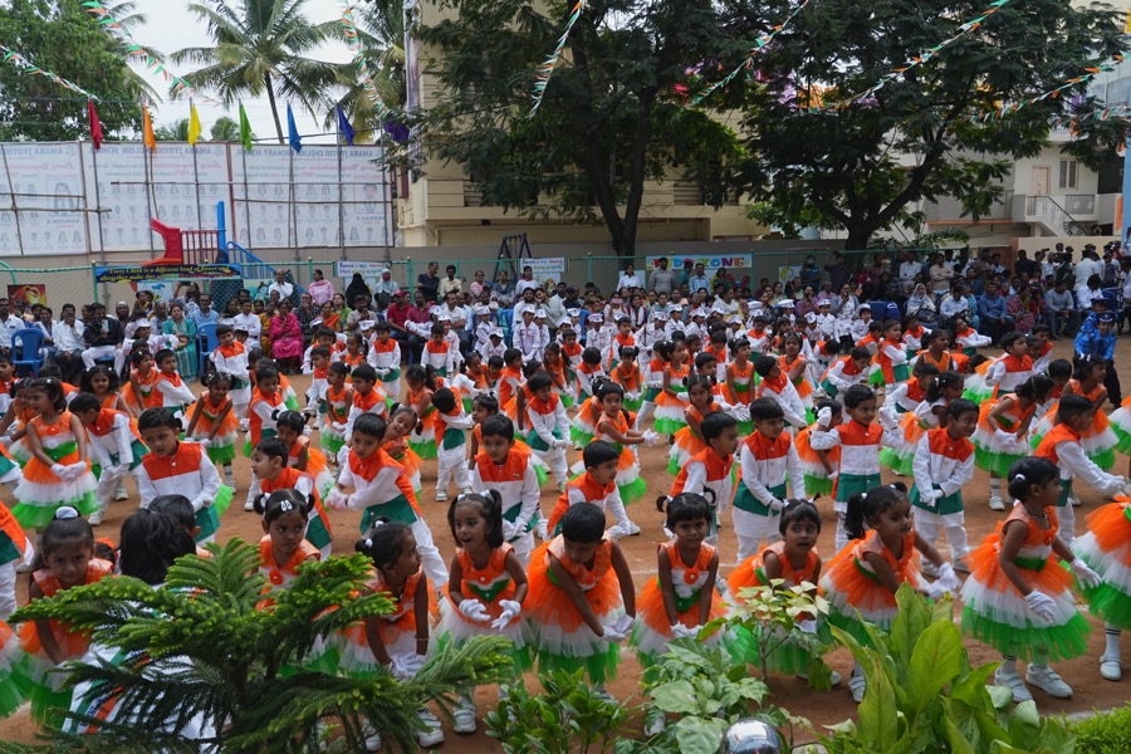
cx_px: 566
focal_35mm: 29
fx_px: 911
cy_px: 377
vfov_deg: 45.0
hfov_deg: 63.7
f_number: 16
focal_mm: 29
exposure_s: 1/125
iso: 640
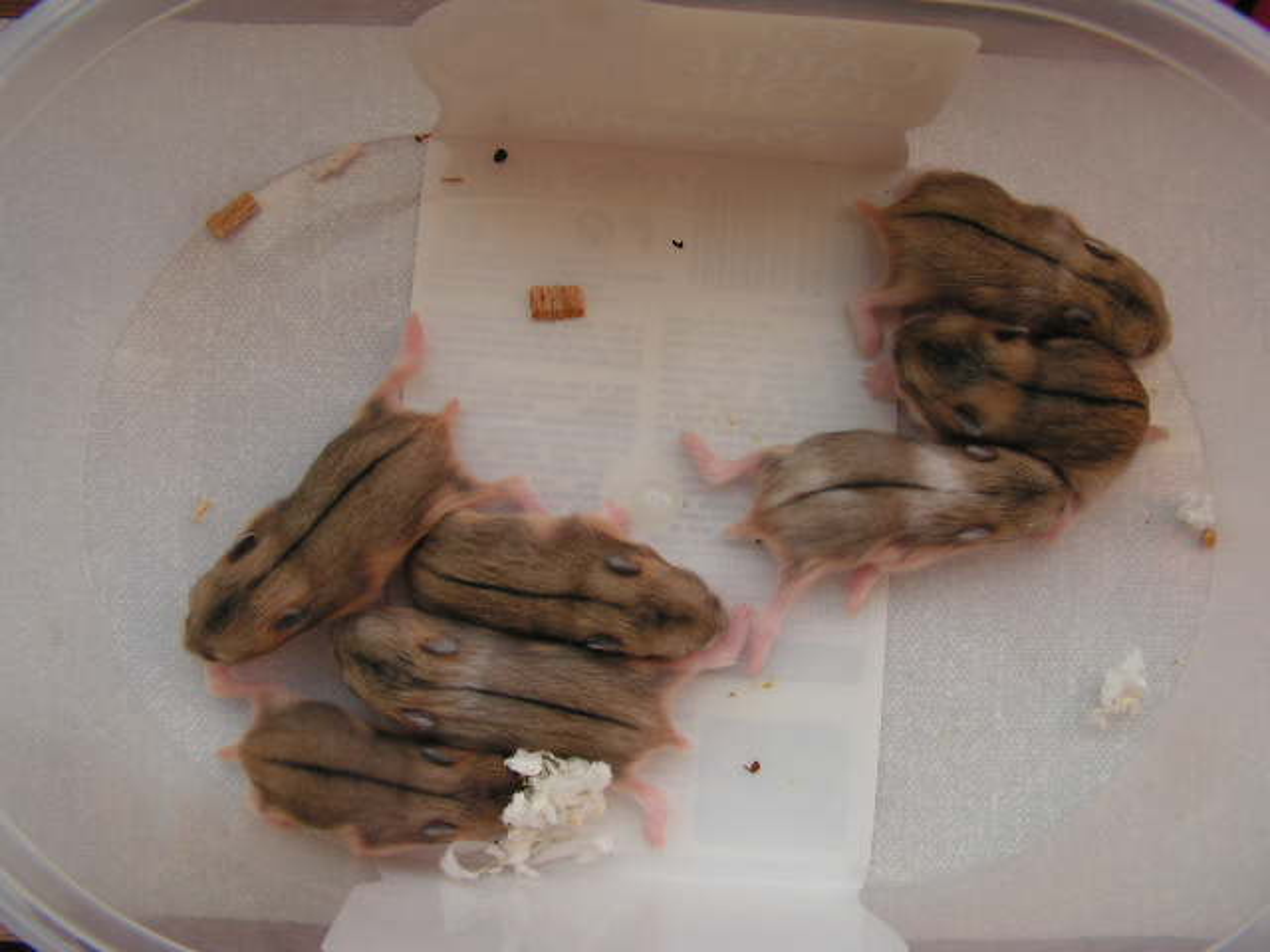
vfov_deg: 39.7
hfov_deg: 51.4
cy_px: 476
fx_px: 1321
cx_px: 635
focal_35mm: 36
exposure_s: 1/80
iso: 64
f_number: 3.2
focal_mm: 6
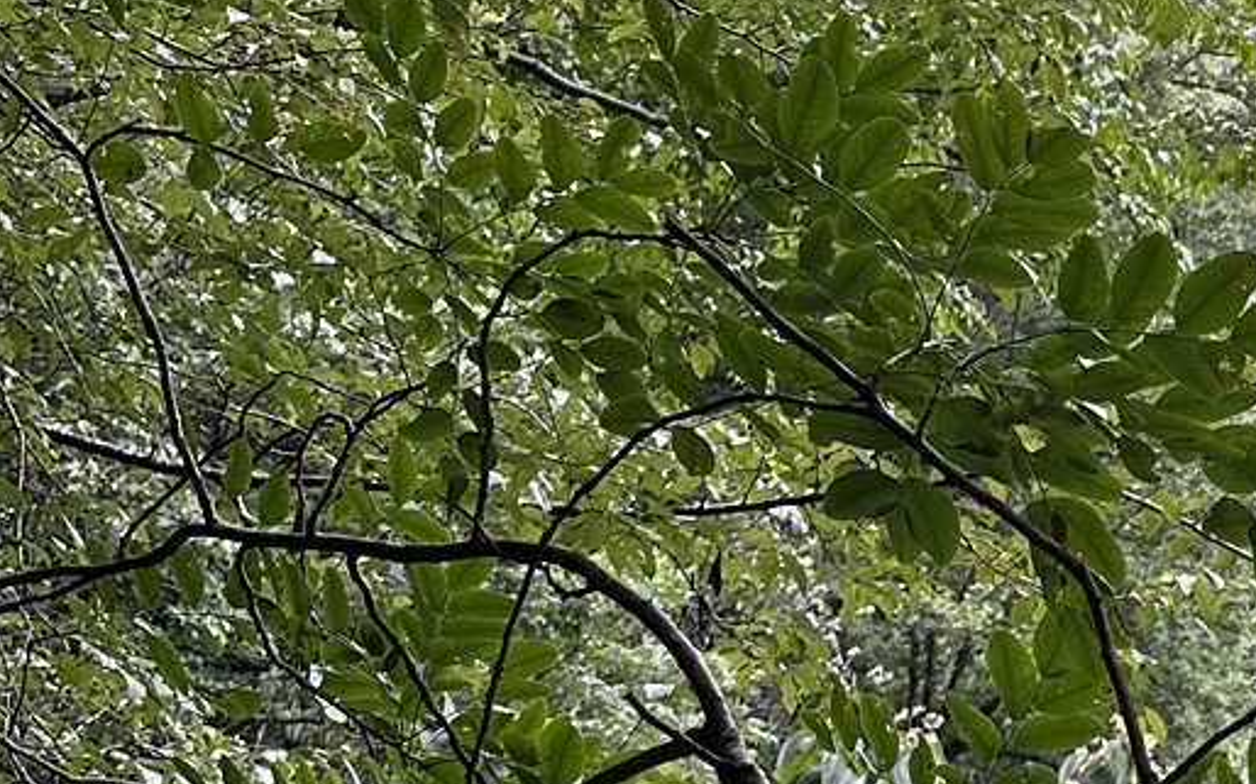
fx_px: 3388
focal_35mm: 99
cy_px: -154
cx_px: 1671
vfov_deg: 12.9
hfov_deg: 19.3
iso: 80
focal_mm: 6.86
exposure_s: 1/672
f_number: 1.78
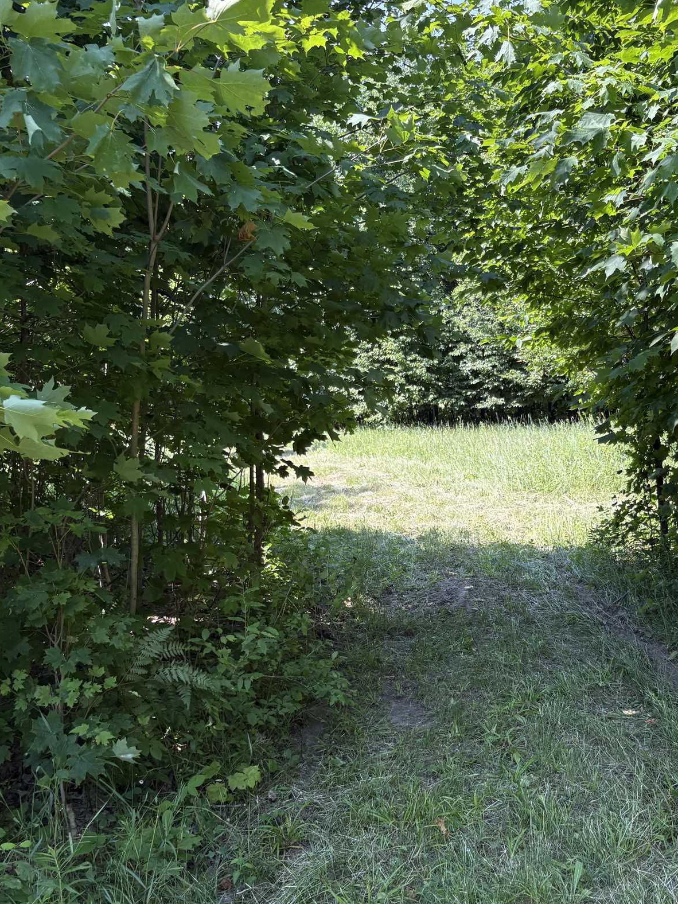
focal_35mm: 38
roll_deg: +0.1
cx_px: 461
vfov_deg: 48.9
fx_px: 992
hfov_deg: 37.3
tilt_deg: -7.0
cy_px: 480
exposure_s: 1/472
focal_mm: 5.96
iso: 64
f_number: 1.6
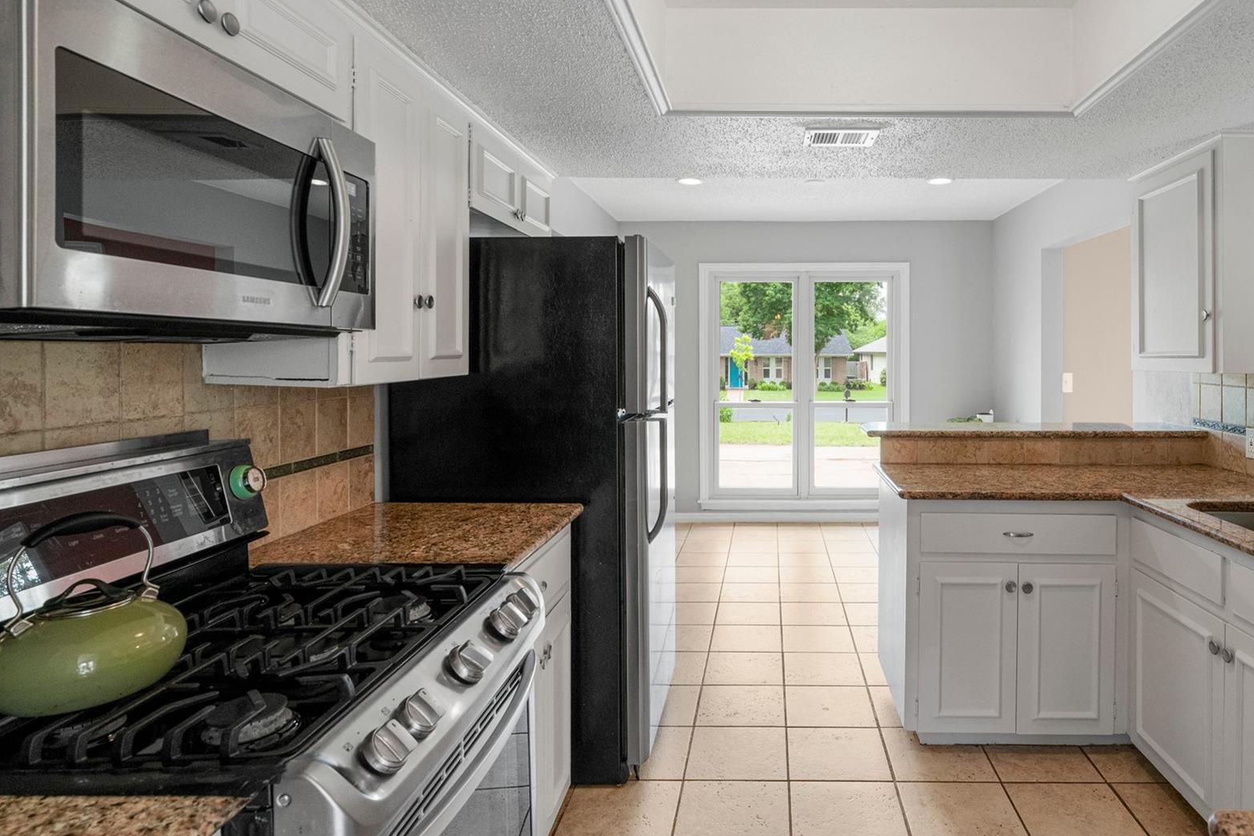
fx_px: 731
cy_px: 353
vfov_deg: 59.2
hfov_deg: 79.9
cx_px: 771
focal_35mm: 21
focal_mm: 16
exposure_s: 1/20
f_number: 8
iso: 2000
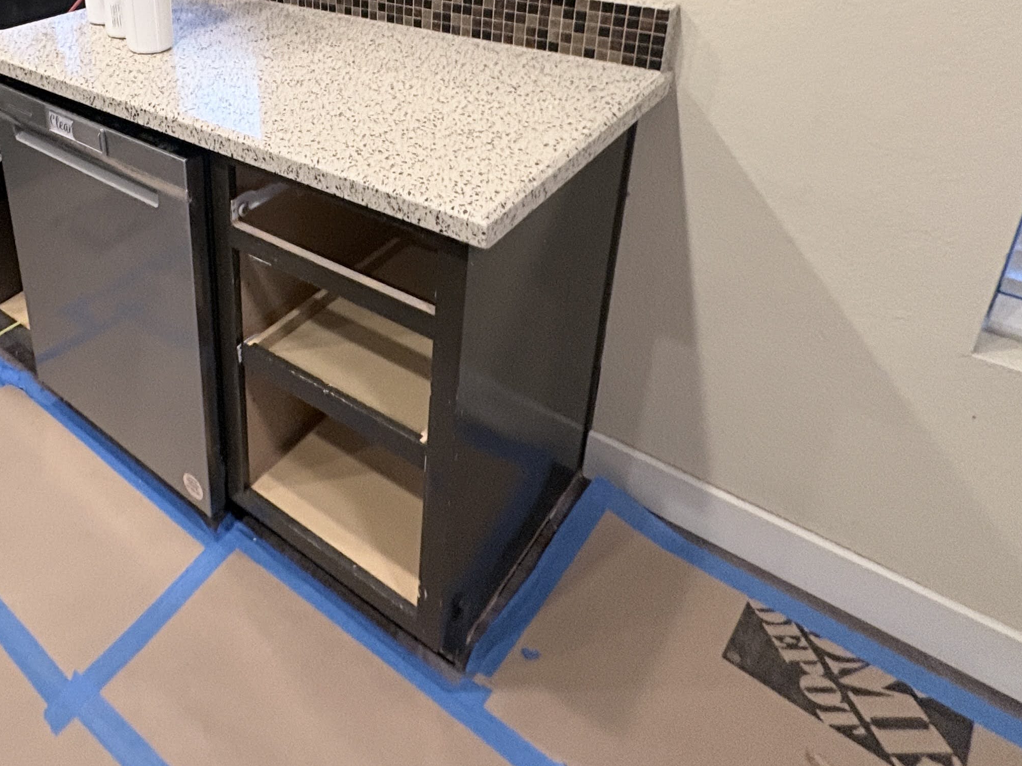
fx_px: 827
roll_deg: +3.8
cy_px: 112
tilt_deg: -18.3
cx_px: 232
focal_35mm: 28
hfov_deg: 59.4
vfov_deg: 46.1
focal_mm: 2.22
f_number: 2.2
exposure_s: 1/60
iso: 400
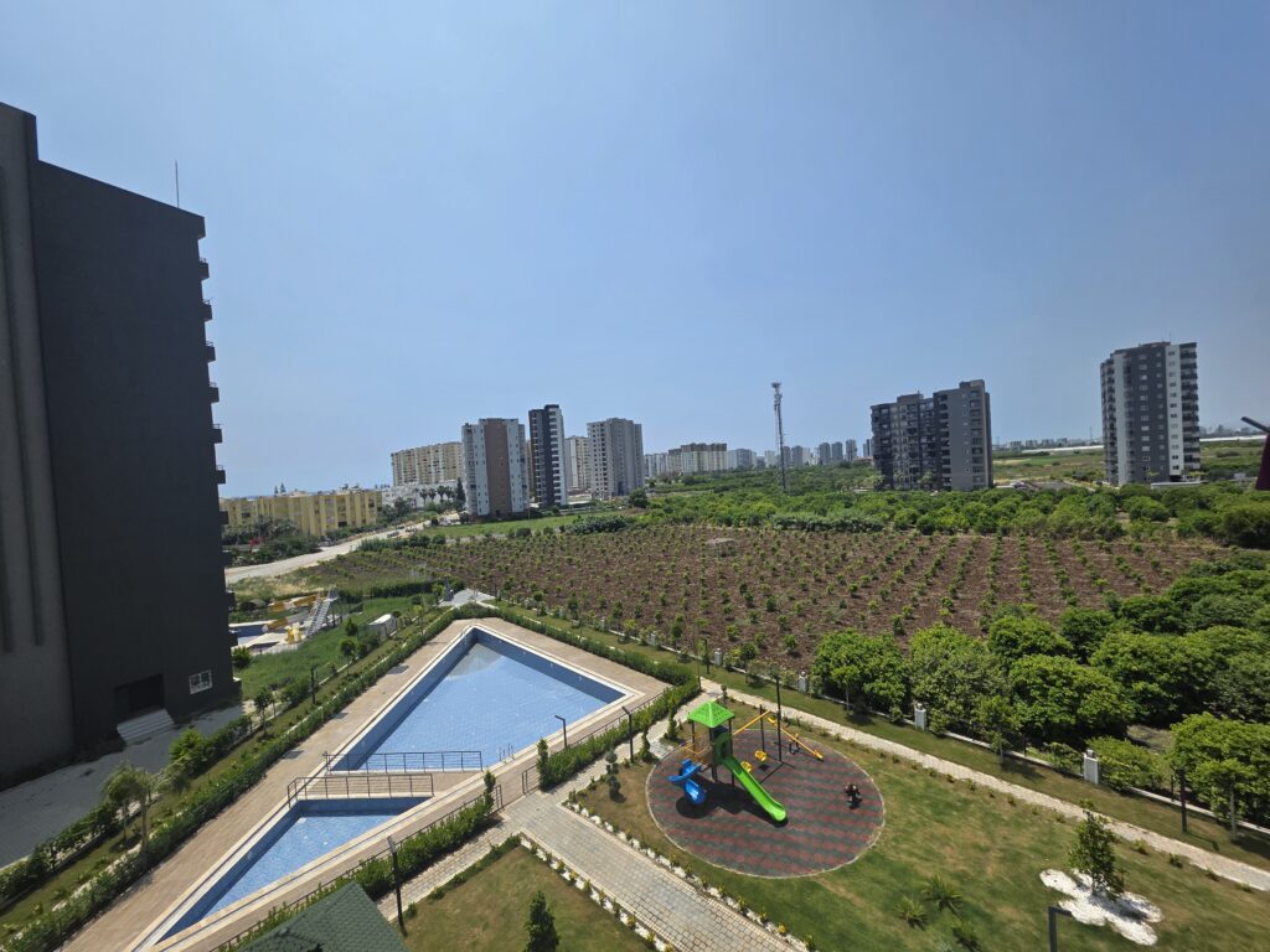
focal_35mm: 13
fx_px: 477
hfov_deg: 106.2
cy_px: 476
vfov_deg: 89.9
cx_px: 635
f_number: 1.9
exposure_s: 1/3540
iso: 40
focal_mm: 2.2
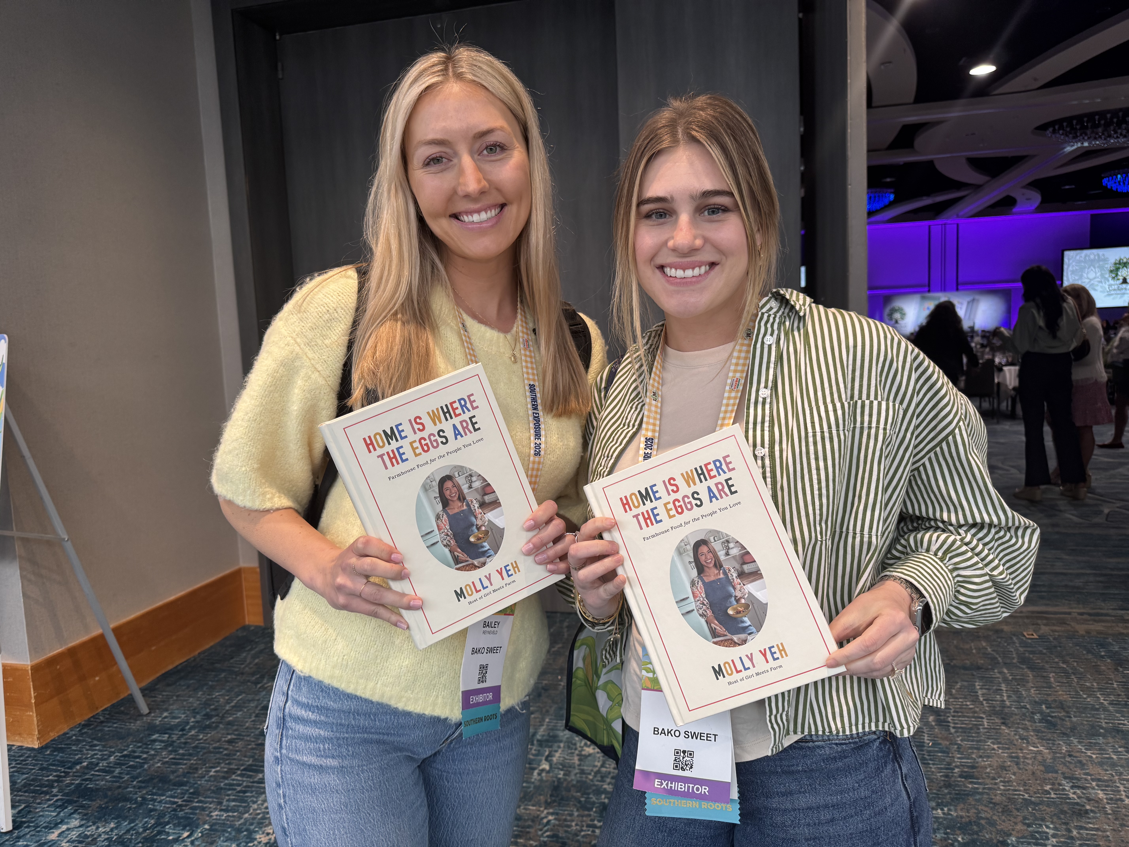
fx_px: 783
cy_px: 424
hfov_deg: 71.6
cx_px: 564
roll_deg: +2.6
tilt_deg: -6.0
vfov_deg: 56.8
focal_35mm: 24
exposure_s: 1/60
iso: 160
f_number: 1.78
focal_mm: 6.76
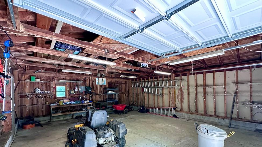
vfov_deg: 66.3
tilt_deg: +1.0
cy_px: 90
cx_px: 133
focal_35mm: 16
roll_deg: -0.1
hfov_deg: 99.4
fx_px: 111
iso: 250
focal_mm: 2.22
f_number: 2.2
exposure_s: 1/60
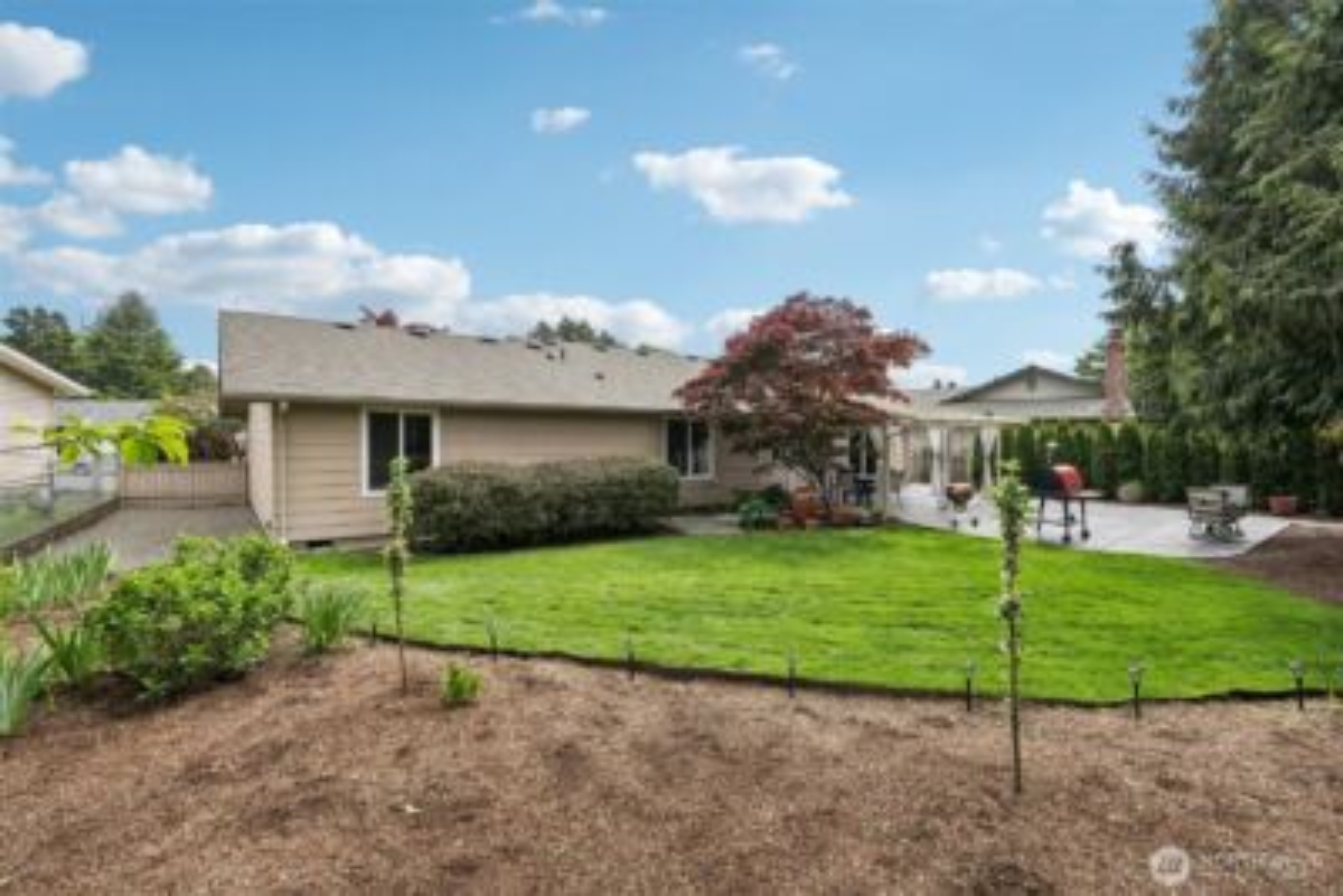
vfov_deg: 73.8
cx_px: 672
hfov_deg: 96.7
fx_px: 597
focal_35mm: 16
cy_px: 448
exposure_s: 1/800
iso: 400
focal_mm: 16
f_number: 8
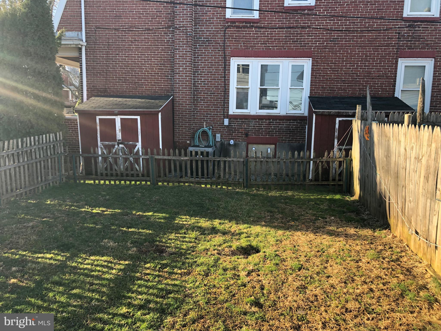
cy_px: 166
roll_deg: -0.9
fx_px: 357
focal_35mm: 28
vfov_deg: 49.7
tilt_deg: -8.6
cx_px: 220
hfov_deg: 63.4
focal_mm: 4
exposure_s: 1/217
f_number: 1.8
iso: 20
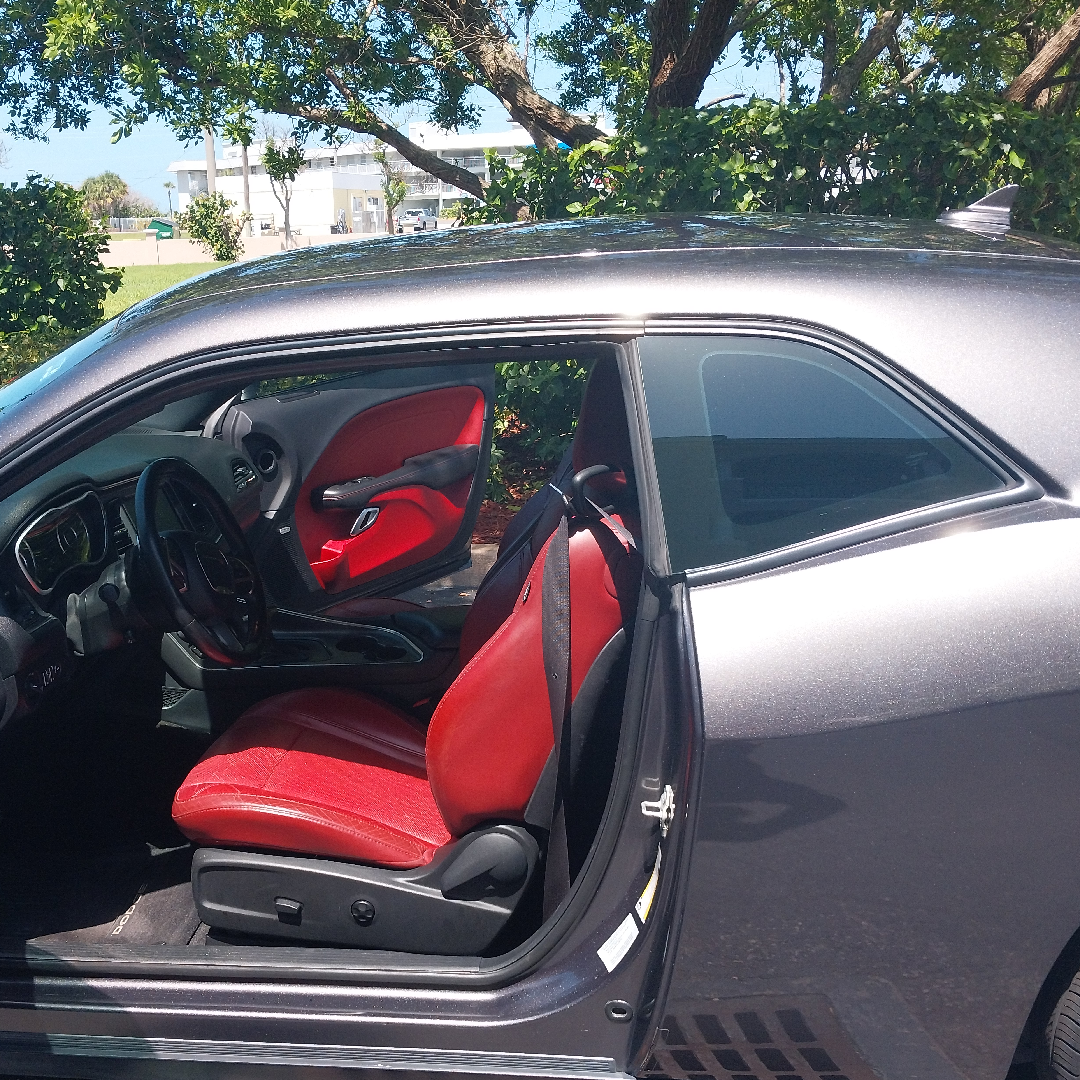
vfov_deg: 43.6
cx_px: 428
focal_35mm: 38
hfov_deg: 43.6
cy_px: 664
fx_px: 1341
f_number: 1.8
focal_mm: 4
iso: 20
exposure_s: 1/320
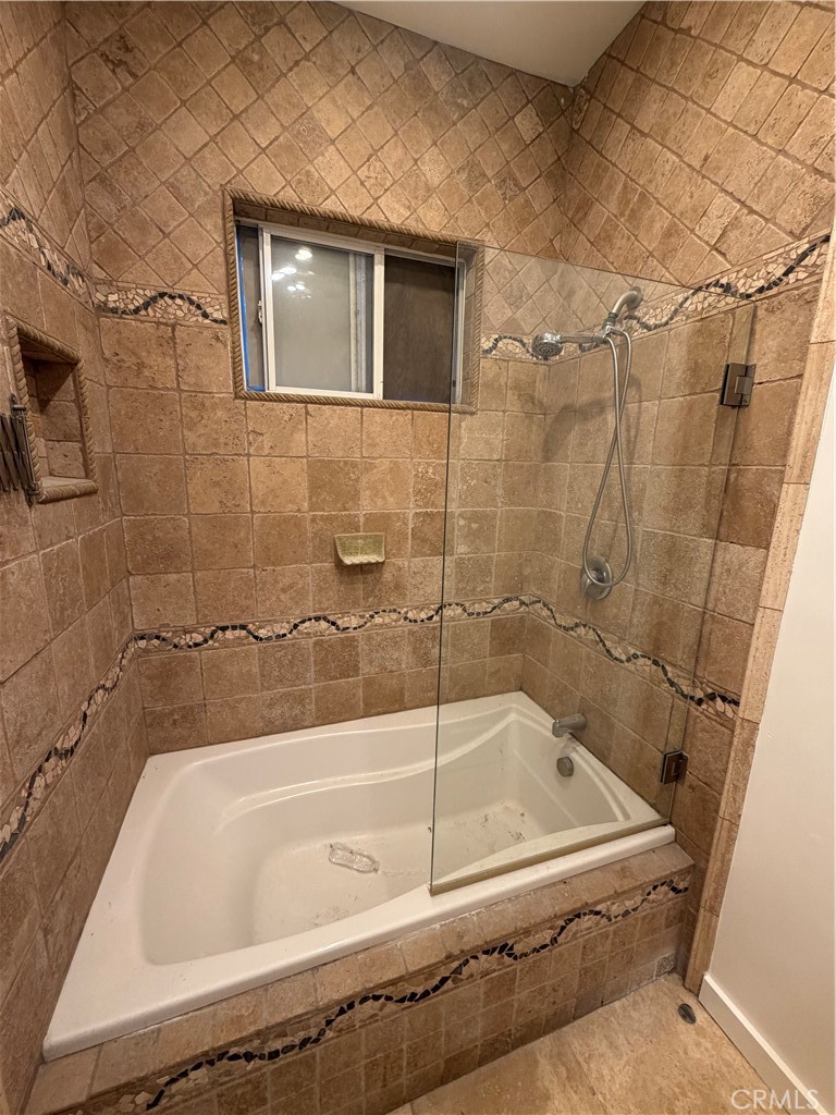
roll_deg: -0.3
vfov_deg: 102.1
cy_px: 558
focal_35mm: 14
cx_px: 418
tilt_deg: -12.1
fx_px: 451
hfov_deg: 85.7
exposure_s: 1/60
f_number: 2.2
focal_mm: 2.22
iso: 250
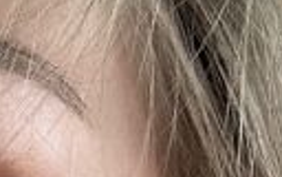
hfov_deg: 13.2
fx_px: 1145
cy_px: 637
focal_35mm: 149
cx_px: -143
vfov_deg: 7.2
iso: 64
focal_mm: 2.69
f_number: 1.9
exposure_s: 1/121
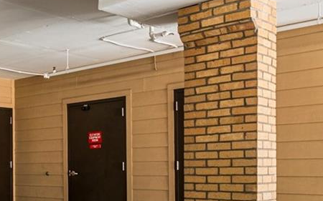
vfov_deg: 22.1
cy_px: 153
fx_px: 510
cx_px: -11
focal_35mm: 58
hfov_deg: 32.0
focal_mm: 16
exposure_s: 1/13
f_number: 8
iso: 640
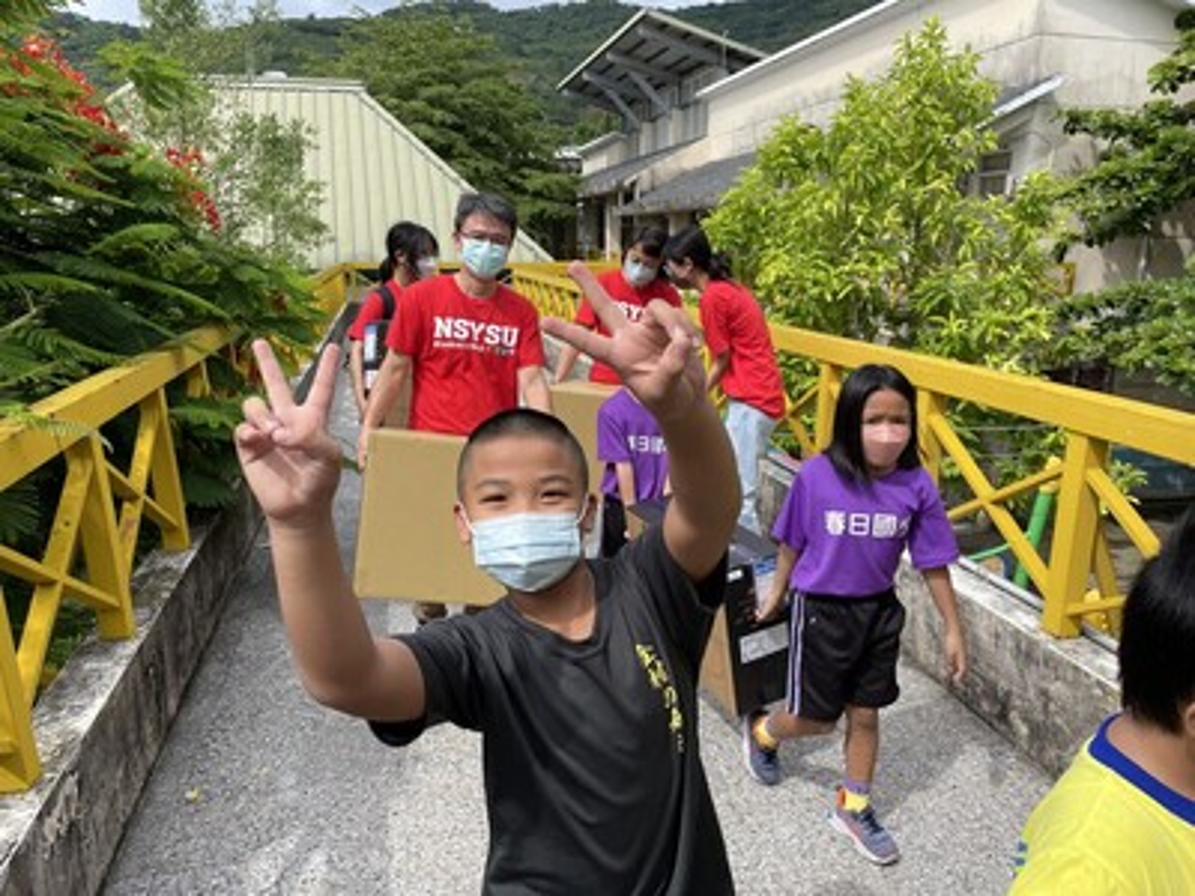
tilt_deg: -11.0
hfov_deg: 67.3
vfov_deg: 53.1
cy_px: 448
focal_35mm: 26
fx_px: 898
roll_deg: -1.6
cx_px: 598
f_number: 1.6
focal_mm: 4.2
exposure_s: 1/1795
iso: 32
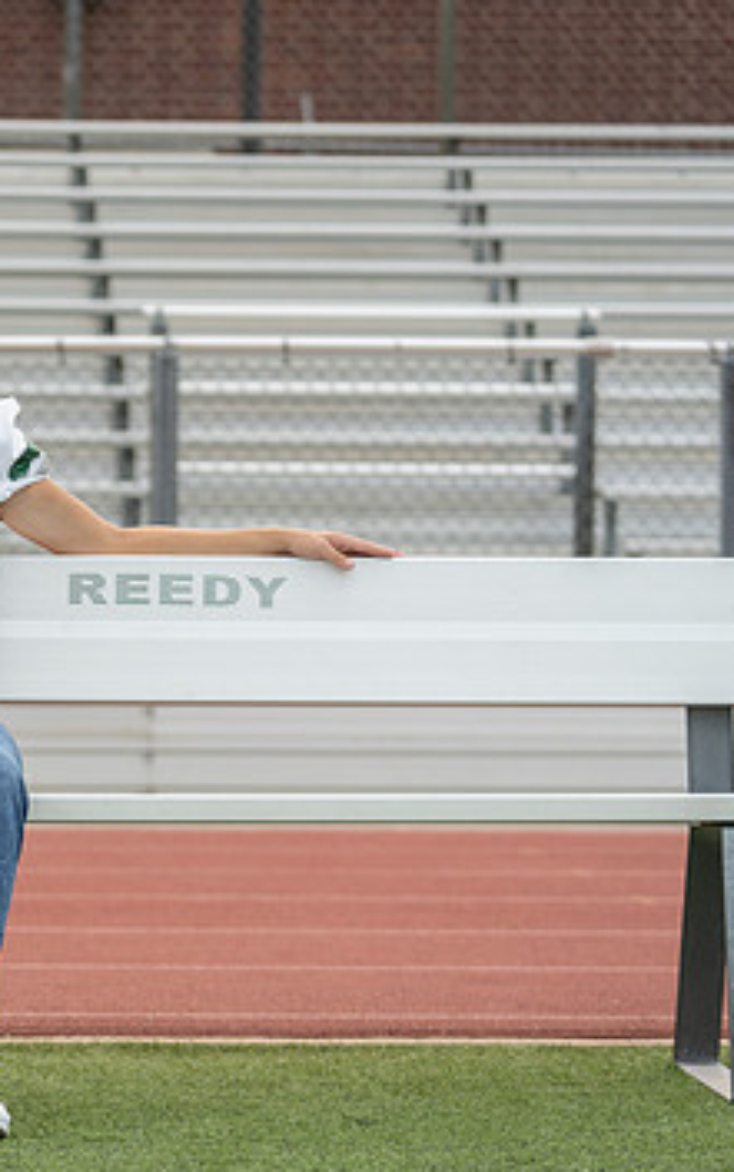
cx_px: -161
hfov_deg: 8.1
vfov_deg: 13.1
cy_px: 652
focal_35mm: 160
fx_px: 5115
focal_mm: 88
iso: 125
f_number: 2.8
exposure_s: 1/400
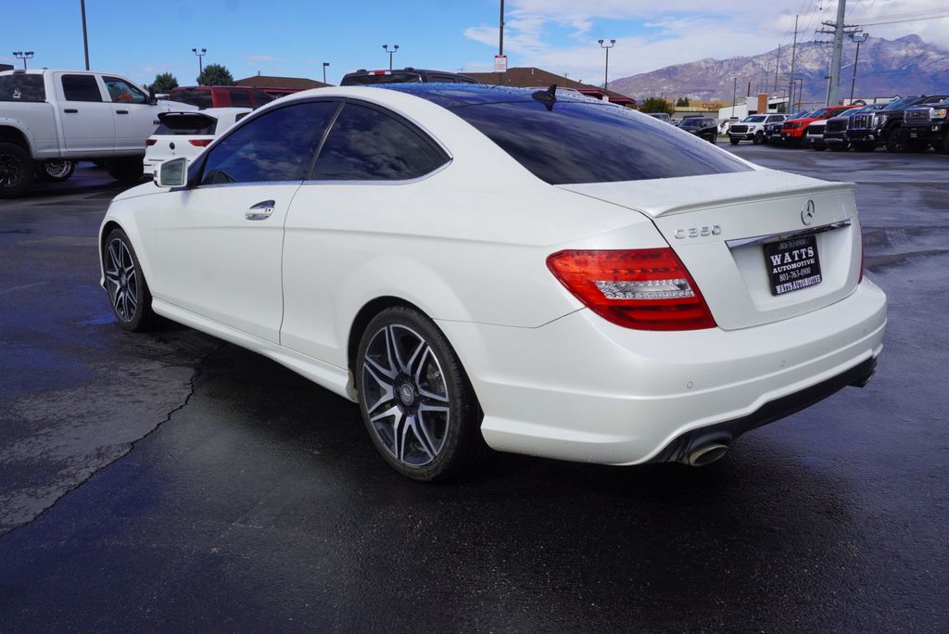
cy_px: 317
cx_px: 474
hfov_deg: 59.5
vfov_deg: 41.8
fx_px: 831
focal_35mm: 32
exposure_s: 1/200
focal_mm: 21
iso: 100
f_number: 10
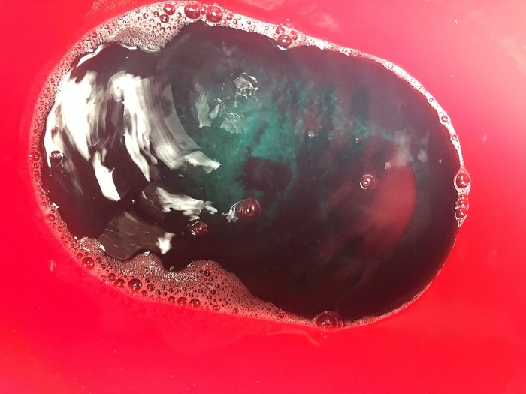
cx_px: 263
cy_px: 197
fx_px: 425
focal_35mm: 28
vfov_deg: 49.7
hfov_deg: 63.4
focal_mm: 3.99
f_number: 1.8
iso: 80
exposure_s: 1/6
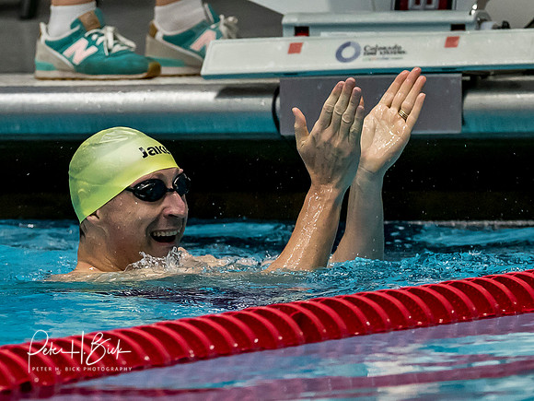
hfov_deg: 2.0
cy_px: 281
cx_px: 185
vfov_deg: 1.5
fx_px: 14959
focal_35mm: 970
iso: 2000
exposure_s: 1/640
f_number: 2.8
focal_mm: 200
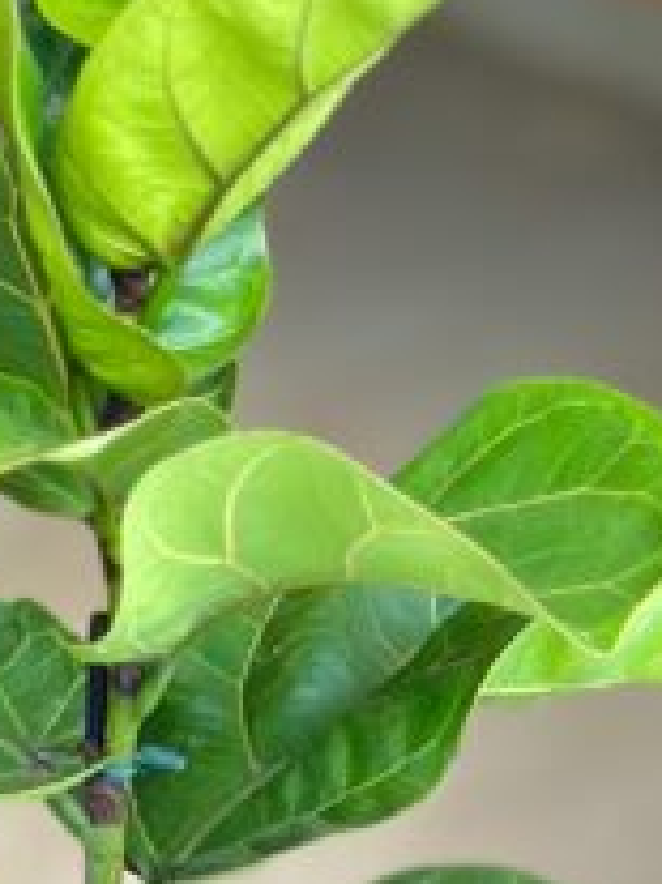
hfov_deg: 6.2
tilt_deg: -34.2
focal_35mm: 238
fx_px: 6075
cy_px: 1349
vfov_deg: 8.1
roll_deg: -2.3
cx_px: 73
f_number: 1.78
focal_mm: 6.86
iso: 80
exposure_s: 1/230
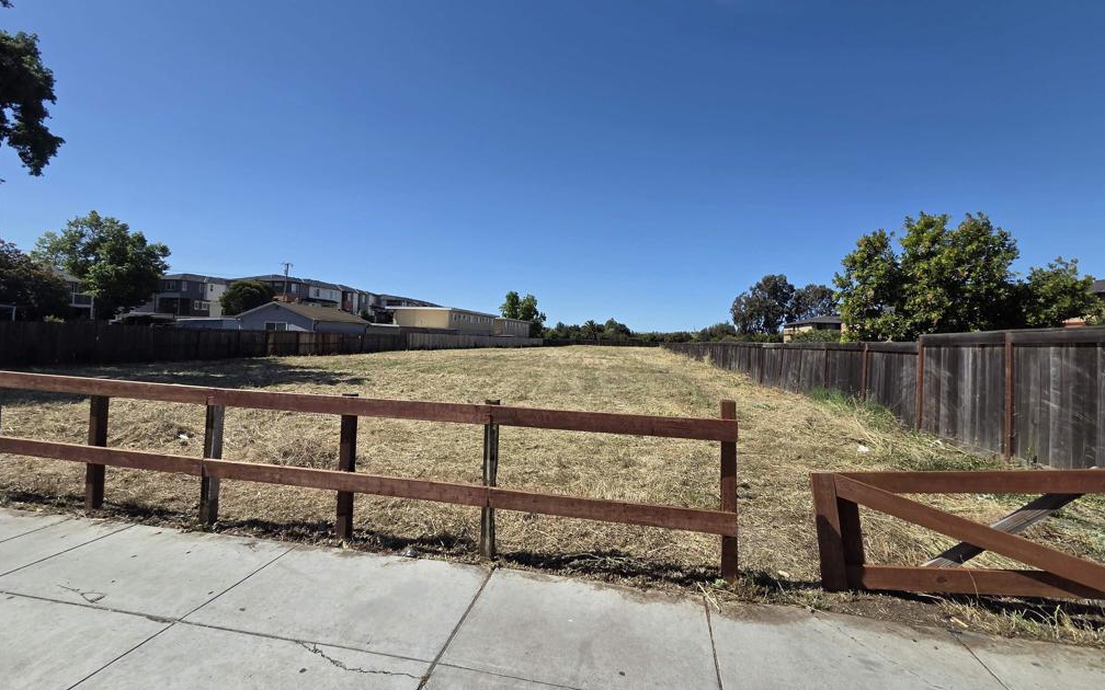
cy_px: 324
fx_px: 422
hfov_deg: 105.3
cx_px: 559
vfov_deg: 78.6
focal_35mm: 14
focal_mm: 2.2
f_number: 2.2
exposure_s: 1/2961
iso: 50
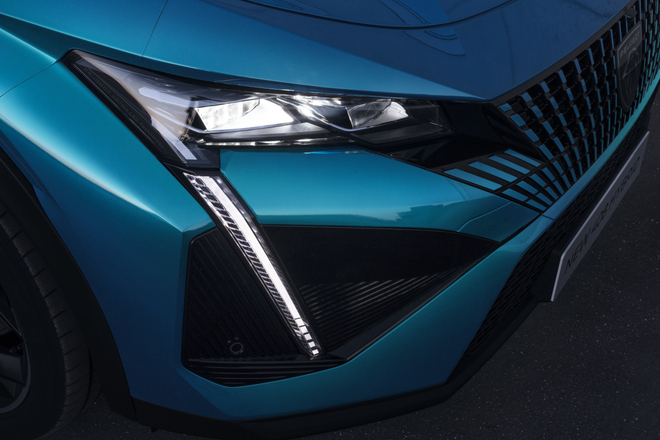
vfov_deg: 27.5
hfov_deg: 40.3
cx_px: 330
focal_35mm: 49
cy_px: 220
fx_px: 898
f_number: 20
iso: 200
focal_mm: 49
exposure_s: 1/2.5
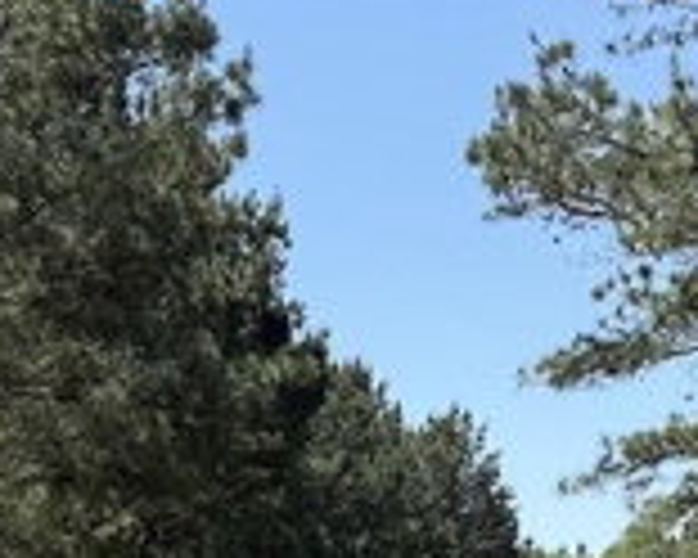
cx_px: 230
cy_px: 1048
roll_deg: -0.3
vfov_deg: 13.9
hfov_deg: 19.7
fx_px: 2004
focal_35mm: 97
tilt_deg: -9.6
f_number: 1.78
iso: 80
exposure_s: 1/2232
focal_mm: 6.76
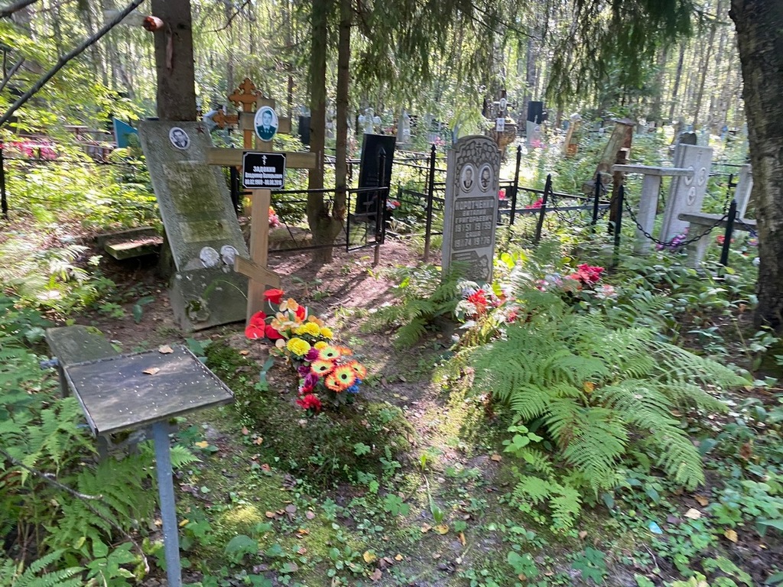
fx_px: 588
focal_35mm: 26
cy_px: 294
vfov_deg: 53.1
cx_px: 392
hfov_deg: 67.3
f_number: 1.8
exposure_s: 1/72
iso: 125
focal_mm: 4.25
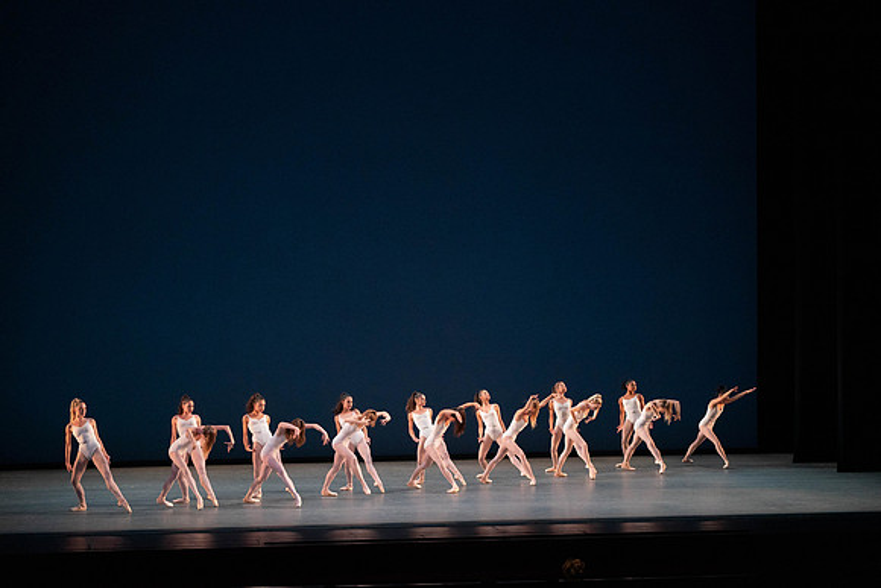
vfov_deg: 13.7
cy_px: 294
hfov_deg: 20.4
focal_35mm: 100
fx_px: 2448
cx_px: 440
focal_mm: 100
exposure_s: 1/400
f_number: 6.3
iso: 5000
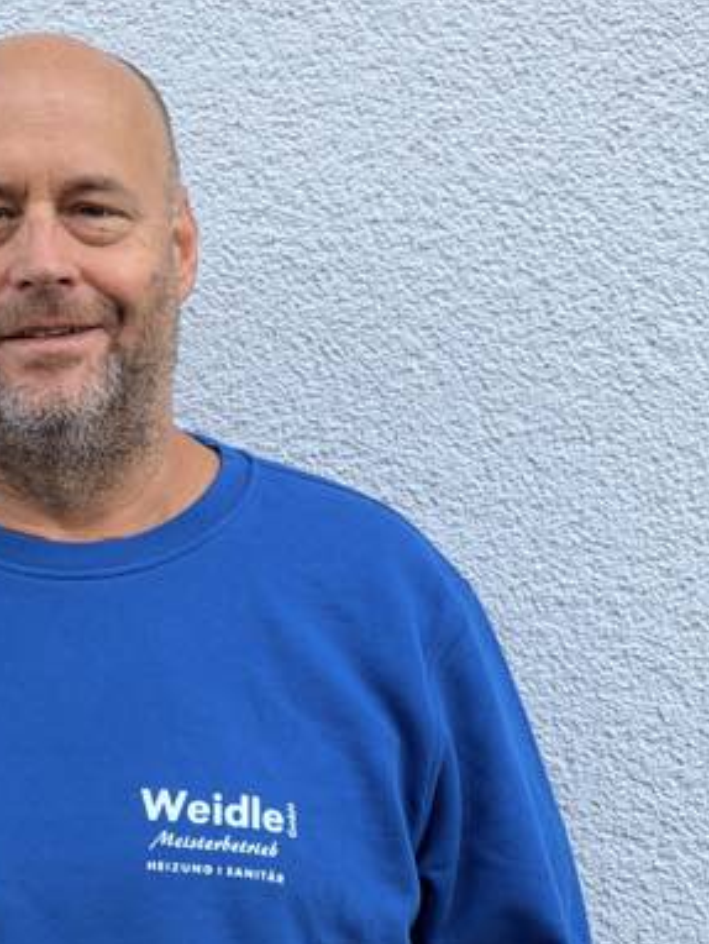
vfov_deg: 17.4
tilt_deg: -2.3
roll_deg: -0.2
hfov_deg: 13.0
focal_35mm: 113
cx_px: 88
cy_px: 608
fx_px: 3082
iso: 64
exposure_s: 1/657
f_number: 1.78
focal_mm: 6.76
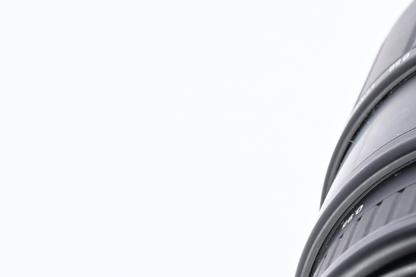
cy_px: 423
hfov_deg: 7.1
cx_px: 604
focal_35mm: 286
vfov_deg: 4.8
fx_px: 3305
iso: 500
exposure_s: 1/80
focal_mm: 50
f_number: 9
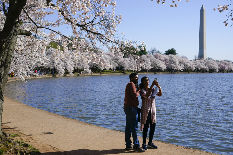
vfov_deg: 27.5
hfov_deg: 40.3
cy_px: 78
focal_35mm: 49
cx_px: 116
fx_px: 317
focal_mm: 49
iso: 160
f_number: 6.3
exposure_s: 1/1250
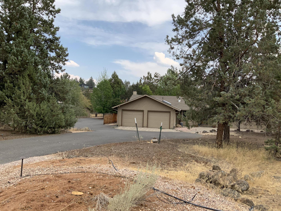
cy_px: 106
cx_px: 140
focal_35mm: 29
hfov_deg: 61.7
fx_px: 235
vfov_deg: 48.2
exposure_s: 1/855
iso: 16
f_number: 1.8
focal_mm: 3
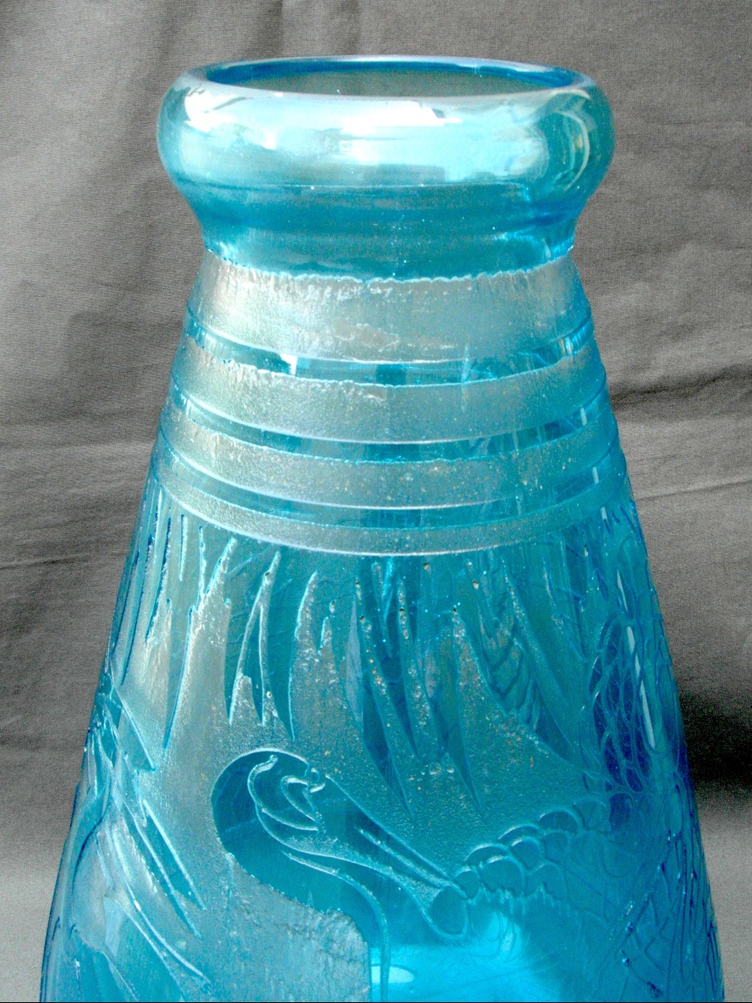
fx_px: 1188
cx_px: 376
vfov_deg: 45.8
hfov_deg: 35.1
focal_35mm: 41
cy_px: 502
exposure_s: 1/30
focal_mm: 6.8
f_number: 5.8
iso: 240
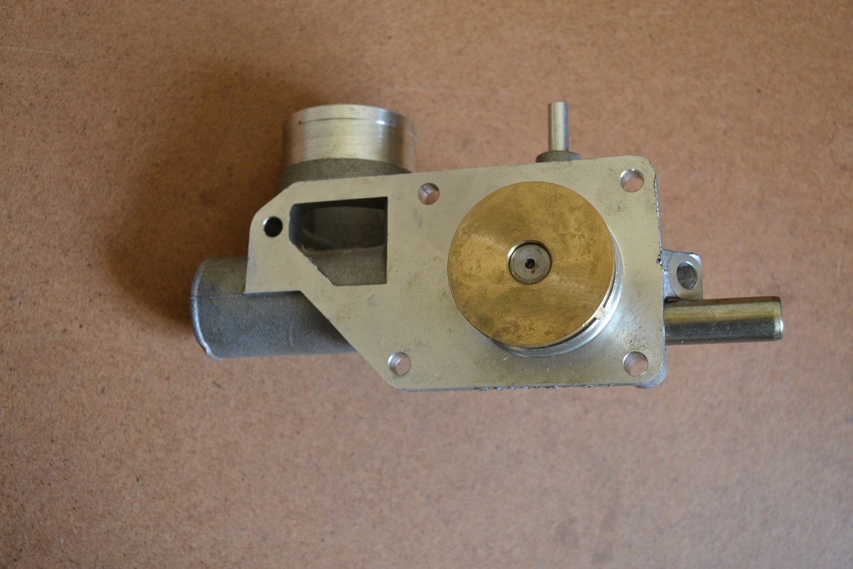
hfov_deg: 41.1
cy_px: 284
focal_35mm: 48
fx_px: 1137
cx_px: 426
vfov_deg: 28.1
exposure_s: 1/15
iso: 720
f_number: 4.8
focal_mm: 32
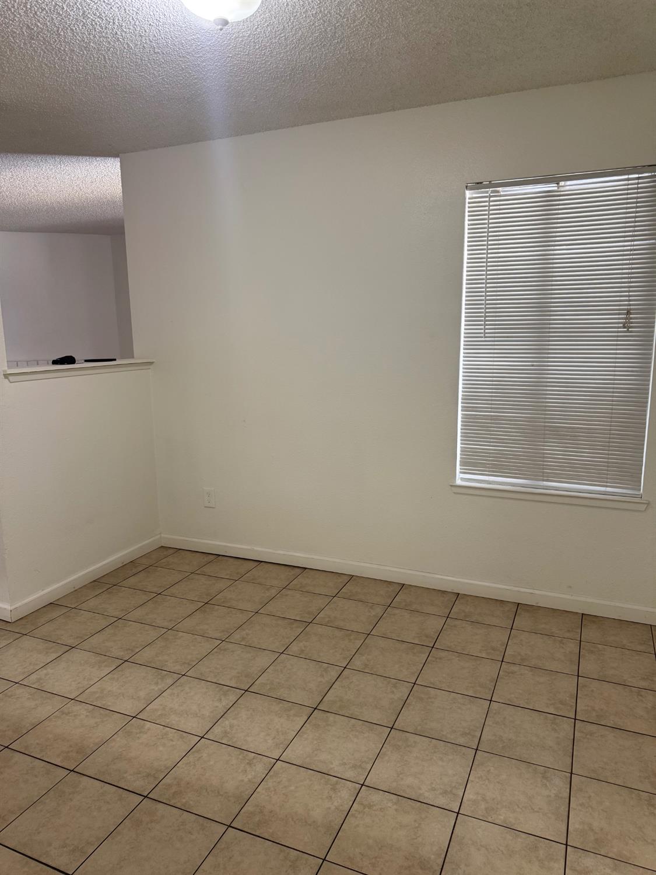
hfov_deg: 56.8
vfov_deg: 71.6
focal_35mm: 24
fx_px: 606
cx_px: 328
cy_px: 438
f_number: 1.78
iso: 200
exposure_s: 1/60
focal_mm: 6.76
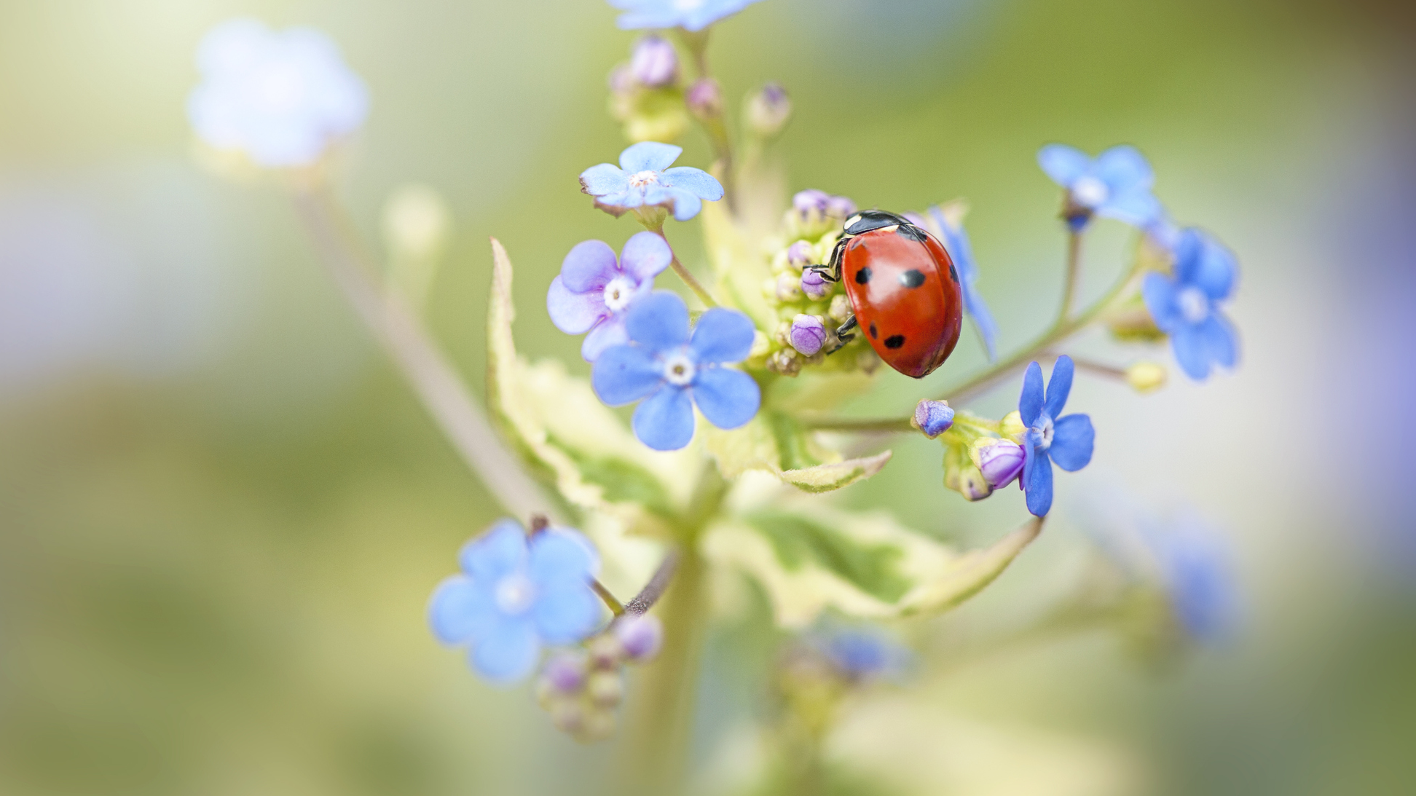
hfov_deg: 17.9
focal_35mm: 120
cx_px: 679
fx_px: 4505
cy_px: 323
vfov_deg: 10.1
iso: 200
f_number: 5.6
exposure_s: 1/640
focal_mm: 105
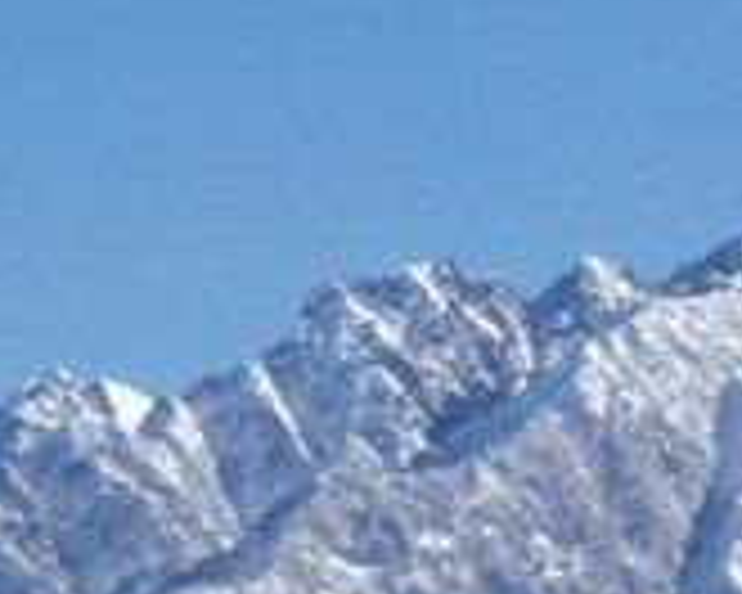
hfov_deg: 4.0
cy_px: 414
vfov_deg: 3.2
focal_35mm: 484
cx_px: 1282
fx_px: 10629
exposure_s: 1/500
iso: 64
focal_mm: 18.2
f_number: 6.3
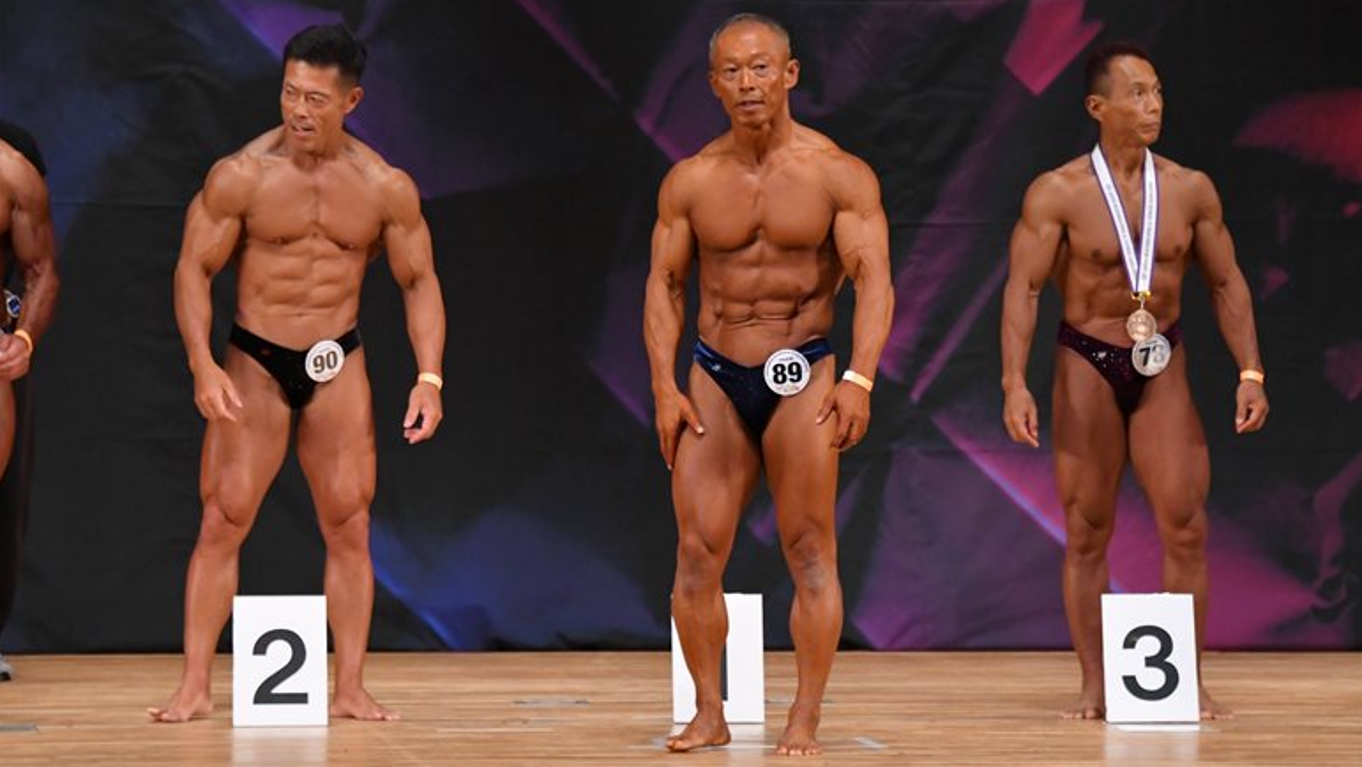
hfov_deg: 7.6
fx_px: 10258
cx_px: 681
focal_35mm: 284
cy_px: 366
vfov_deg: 4.3
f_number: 5.6
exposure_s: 1/400
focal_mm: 180
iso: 4000
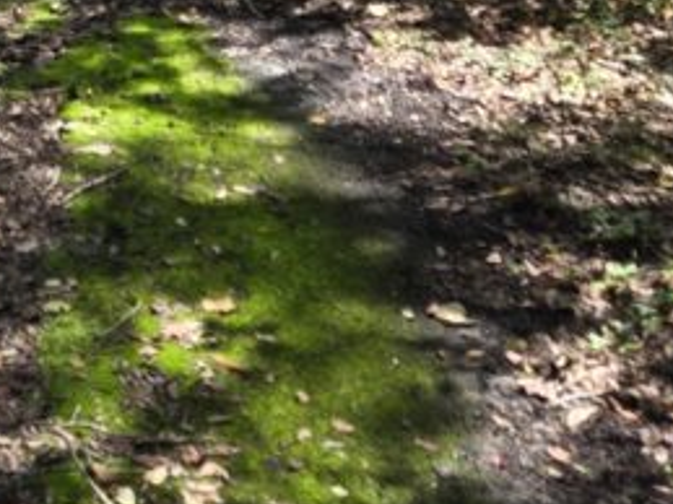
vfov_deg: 13.9
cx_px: -75
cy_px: -481
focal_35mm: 91
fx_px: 1768
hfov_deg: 20.5
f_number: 1.8
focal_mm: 5.4
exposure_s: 1/197
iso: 25
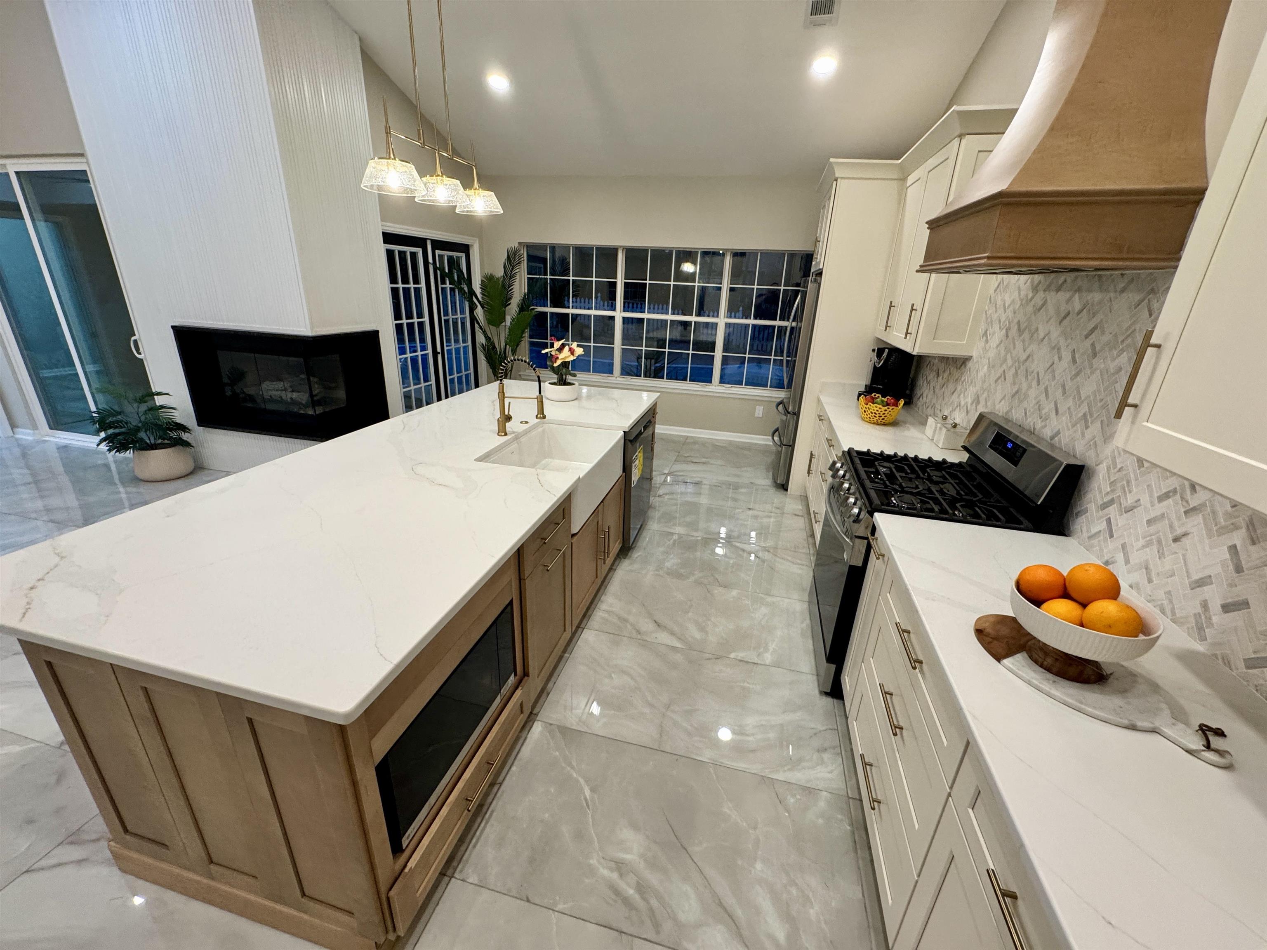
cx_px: 634
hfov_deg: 102.1
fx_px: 512
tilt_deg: -20.8
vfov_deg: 85.7
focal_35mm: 14
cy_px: 475
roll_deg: -1.9
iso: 250
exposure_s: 1/100
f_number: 2.2
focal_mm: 2.22
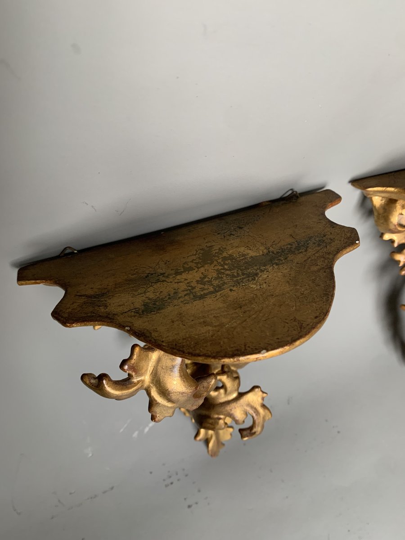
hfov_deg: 53.1
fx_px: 406
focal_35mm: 26
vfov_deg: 67.3
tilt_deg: -65.5
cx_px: 202
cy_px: 270
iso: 100
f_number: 1.8
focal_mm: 4.25
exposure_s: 1/60
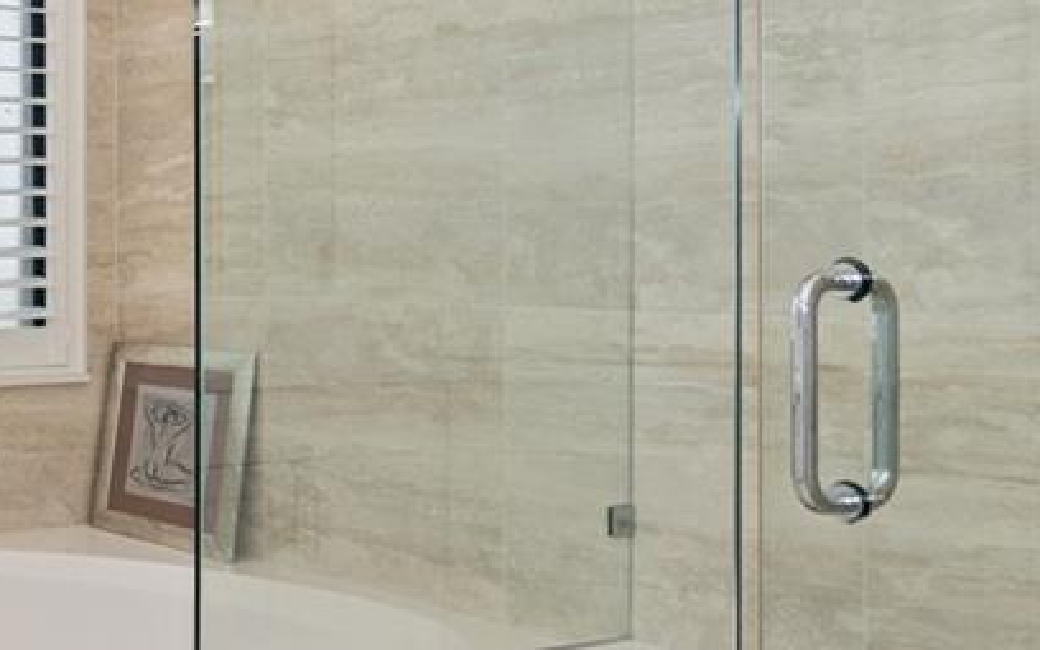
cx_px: -260
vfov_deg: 27.9
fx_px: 1304
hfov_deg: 33.6
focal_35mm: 46
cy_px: 255
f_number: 8
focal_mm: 12
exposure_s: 1/200
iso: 400
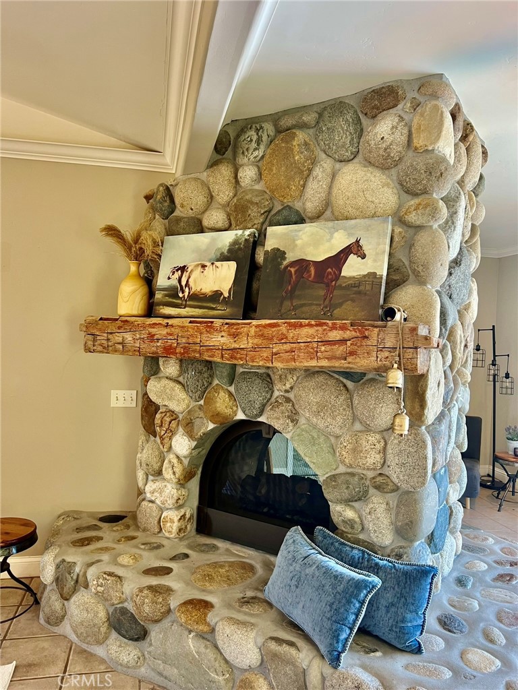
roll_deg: -1.9
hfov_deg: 53.1
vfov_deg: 67.3
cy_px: 345
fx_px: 519
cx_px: 259
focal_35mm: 26
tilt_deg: -0.8
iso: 80
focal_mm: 5.7
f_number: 1.5
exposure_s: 1/60
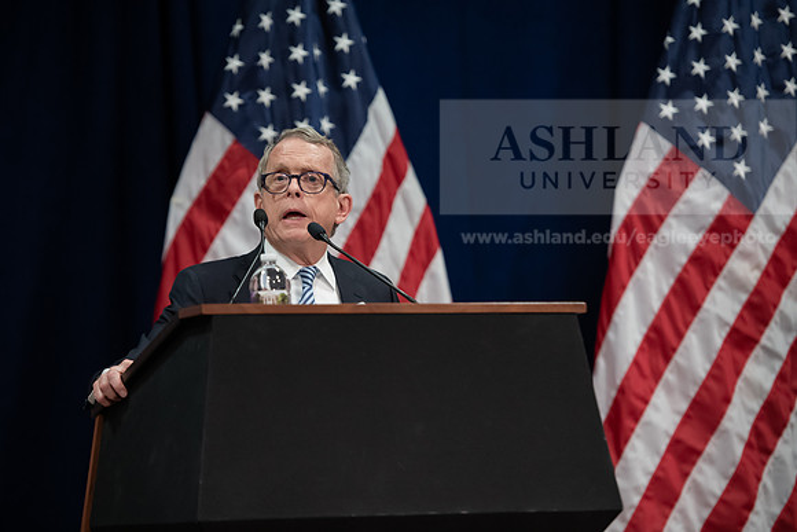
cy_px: 266
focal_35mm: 155
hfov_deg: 13.2
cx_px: 398
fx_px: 3432
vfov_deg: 8.9
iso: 2000
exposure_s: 1/200
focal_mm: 155
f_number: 3.2
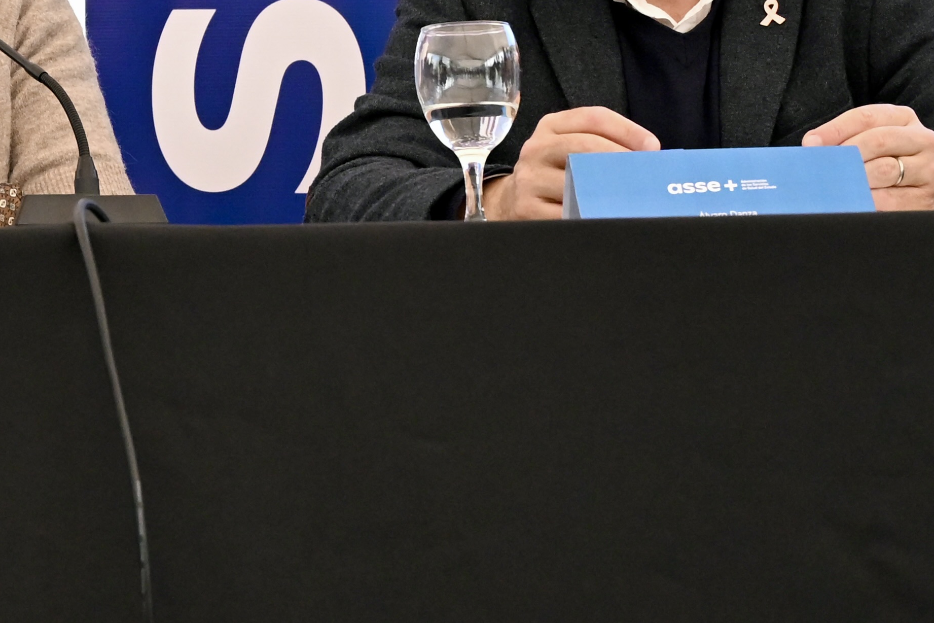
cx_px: -250
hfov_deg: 16.2
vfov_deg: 11.1
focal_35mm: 120
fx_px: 3113
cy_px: -222
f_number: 5.6
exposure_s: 1/2000
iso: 3200
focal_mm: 40
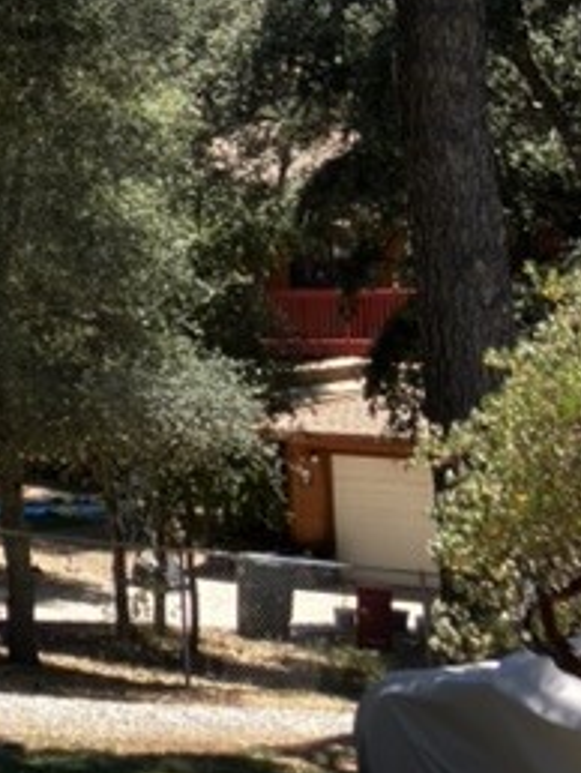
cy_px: 12
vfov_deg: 17.3
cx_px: -551
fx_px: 2480
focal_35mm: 111
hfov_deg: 12.0
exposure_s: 1/258
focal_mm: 3.99
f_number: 1.8
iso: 25
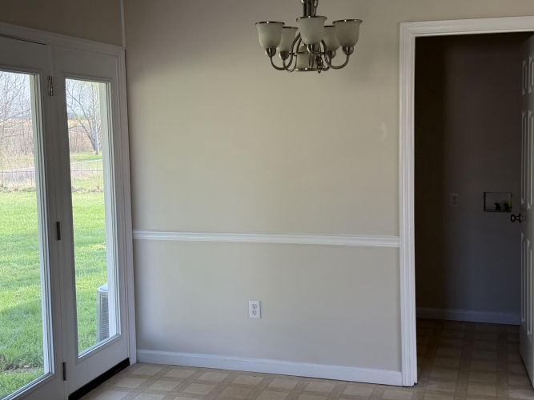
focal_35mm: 48
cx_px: 267
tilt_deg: -4.0
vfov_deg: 30.3
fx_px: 740
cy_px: 200
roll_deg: +1.4
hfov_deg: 39.7
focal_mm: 6.76
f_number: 1.78
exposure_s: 1/243
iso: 100
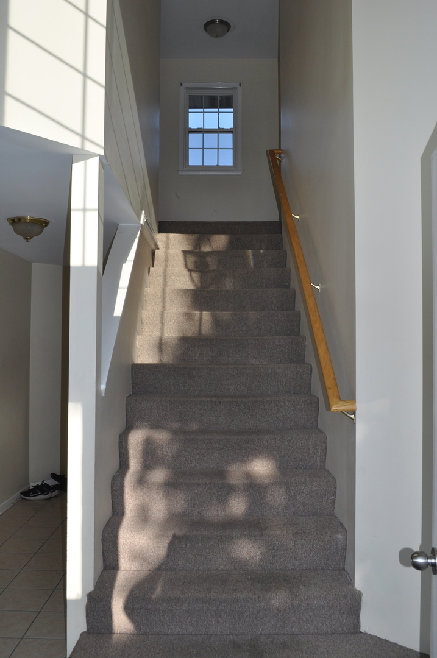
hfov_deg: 43.5
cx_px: 218
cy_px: 329
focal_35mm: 30
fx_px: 548
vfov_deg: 62.0
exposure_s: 1/200
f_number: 9
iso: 200
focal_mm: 20
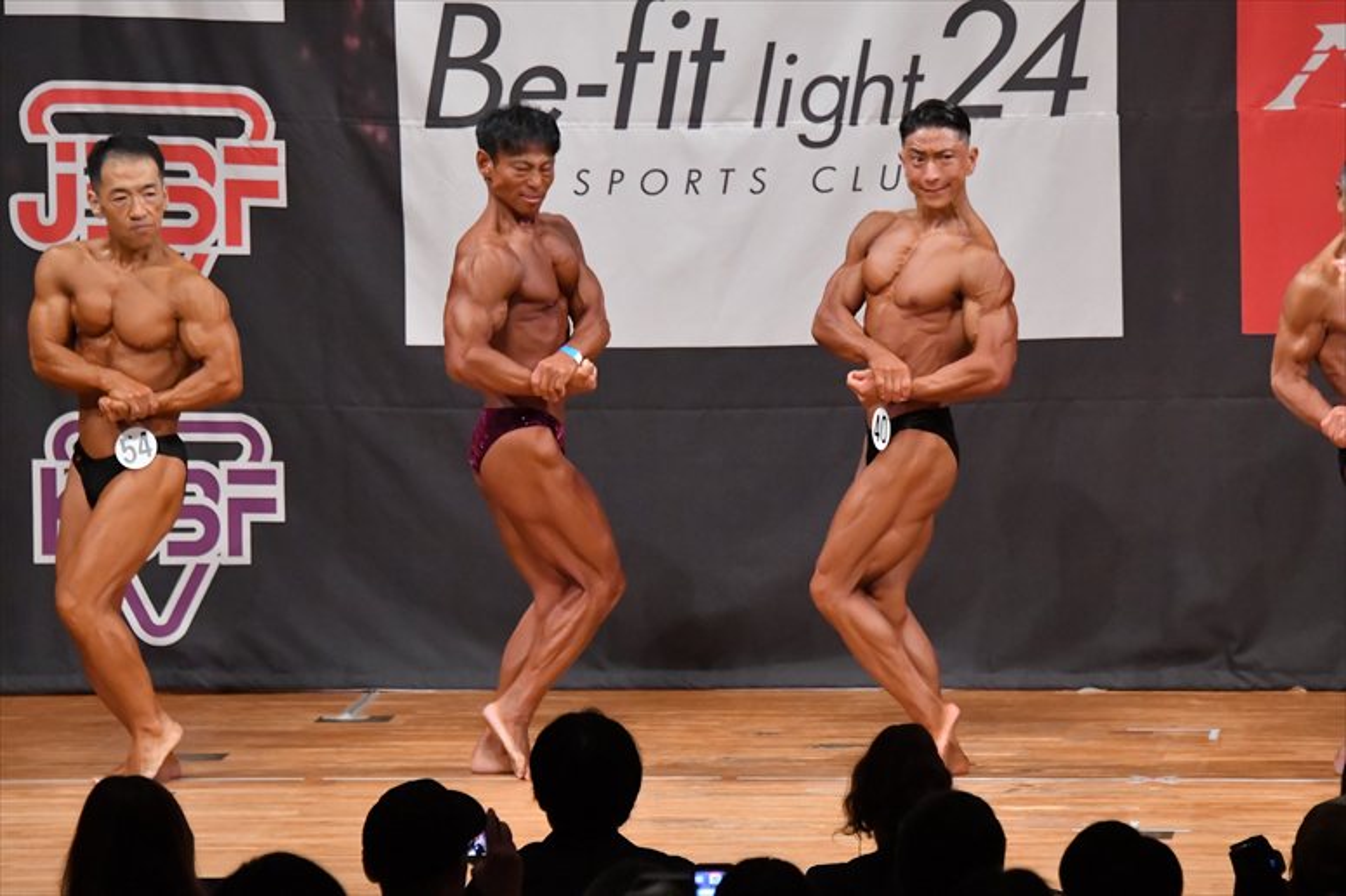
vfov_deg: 5.4
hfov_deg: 8.1
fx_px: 9530
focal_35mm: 255
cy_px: 448
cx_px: 673
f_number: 5.6
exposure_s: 1/400
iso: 8000
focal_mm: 170
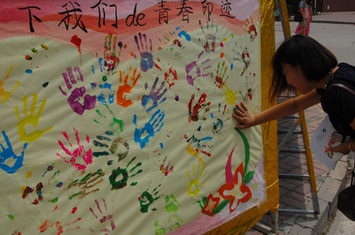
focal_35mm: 44
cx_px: 177
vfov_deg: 30.4
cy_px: 118
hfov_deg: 44.6
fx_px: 433
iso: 400
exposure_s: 1/640
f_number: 13
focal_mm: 28
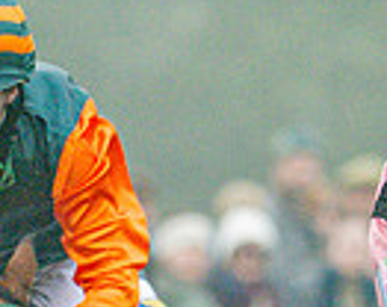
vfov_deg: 0.4
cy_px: 537
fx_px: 40768
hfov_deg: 0.5
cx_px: 127
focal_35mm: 3570
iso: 800
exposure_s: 1/1250
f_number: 5
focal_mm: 400
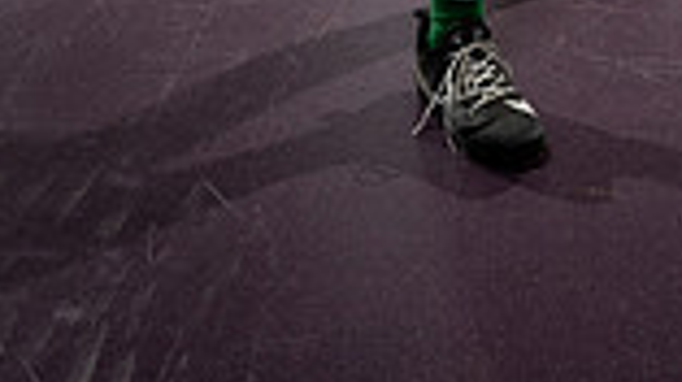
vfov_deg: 11.5
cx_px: 599
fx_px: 1518
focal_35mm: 84
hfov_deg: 24.7
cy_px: -573
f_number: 4
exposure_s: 1/250
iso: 640
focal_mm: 28
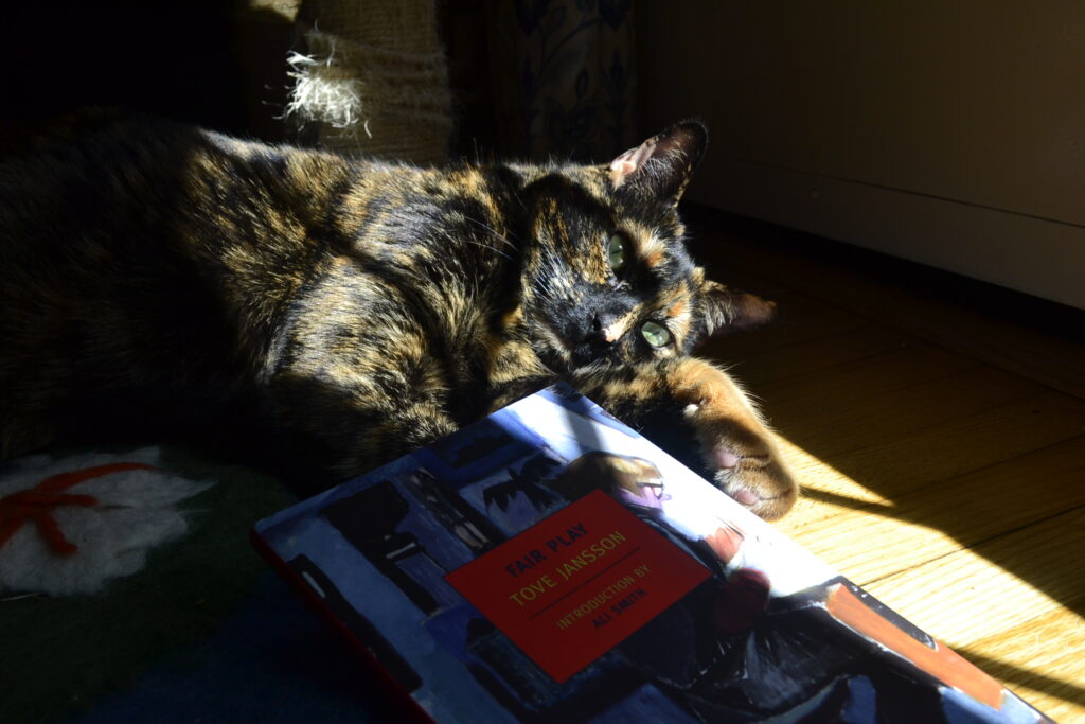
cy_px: 362
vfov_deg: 40.0
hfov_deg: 57.2
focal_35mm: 33
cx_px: 542
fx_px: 995
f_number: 9
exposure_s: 1/125
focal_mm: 22
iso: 400
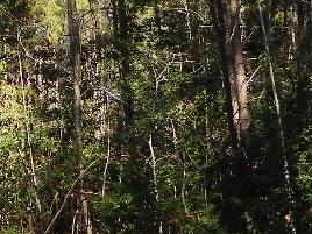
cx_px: -76
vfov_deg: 11.9
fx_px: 1118
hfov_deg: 15.3
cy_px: 35
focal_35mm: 124
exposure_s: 1/320
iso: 64
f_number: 3.2
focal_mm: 4.6
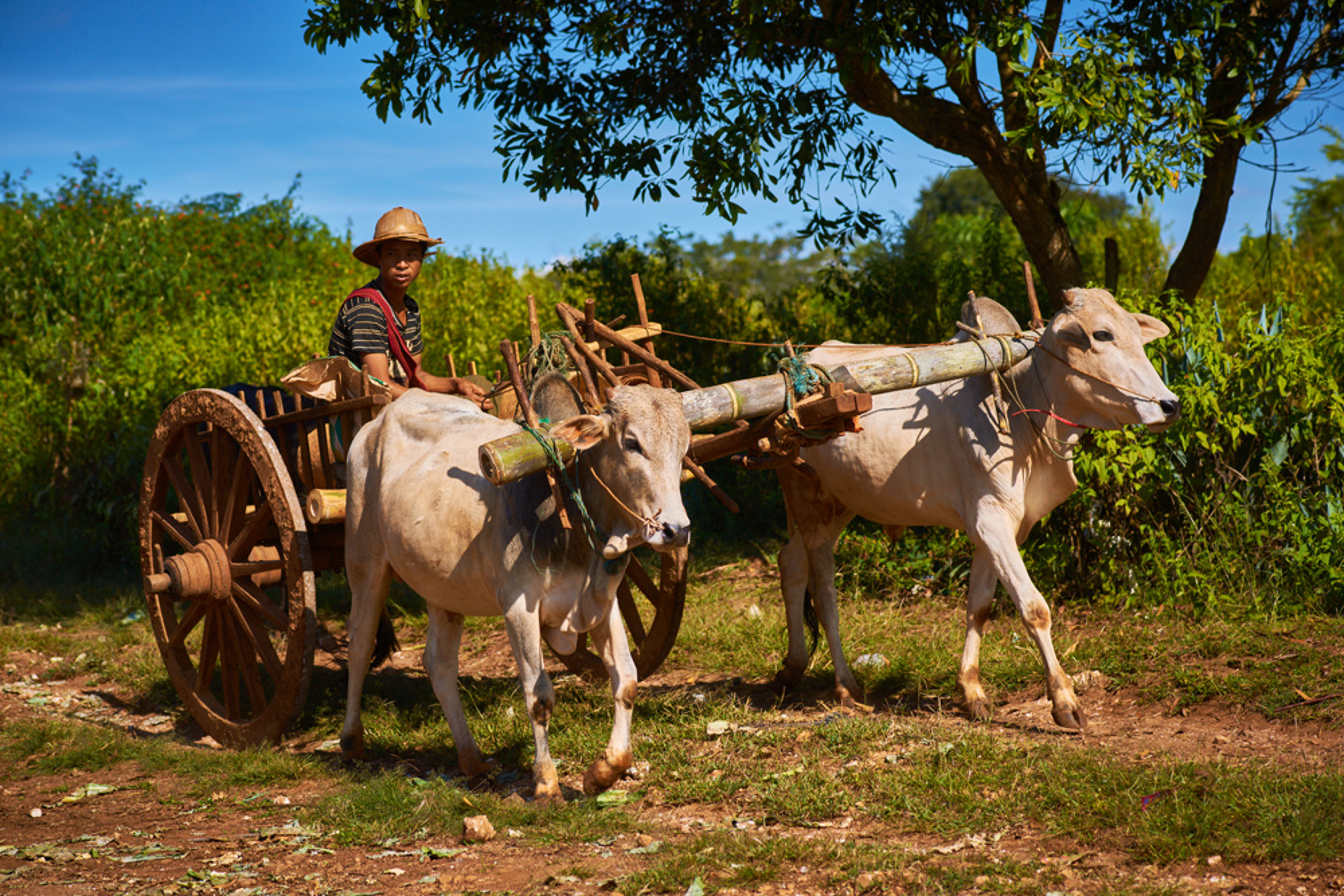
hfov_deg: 20.4
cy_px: 448
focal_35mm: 100
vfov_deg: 13.7
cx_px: 672
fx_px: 3734
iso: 200
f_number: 4.5
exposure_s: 1/500
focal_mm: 100
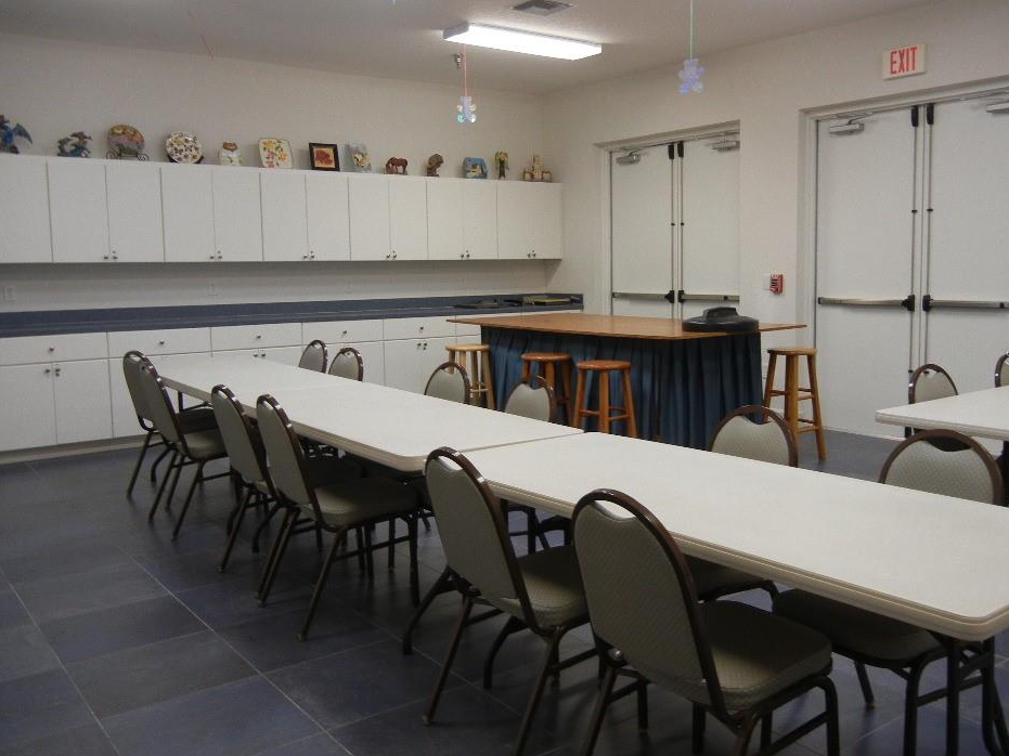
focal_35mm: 33
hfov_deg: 55.3
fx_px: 962
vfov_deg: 42.9
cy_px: 356
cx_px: 553
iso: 194
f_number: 3.5
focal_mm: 5.4
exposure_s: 1/30
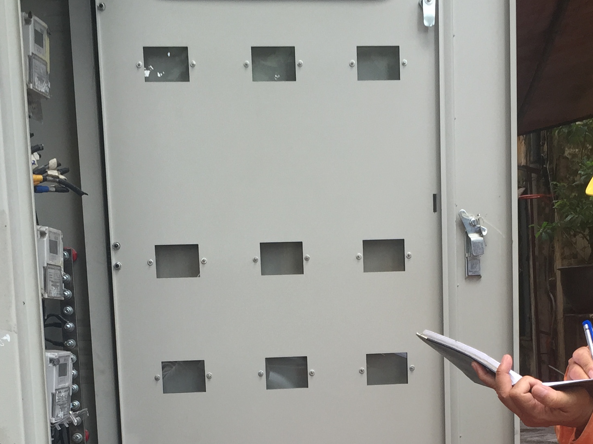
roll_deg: +1.4
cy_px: 470
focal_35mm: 65
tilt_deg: -9.5
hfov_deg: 29.8
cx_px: 349
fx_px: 1114
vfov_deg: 21.6
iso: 40
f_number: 2.2
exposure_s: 1/120
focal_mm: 4.15
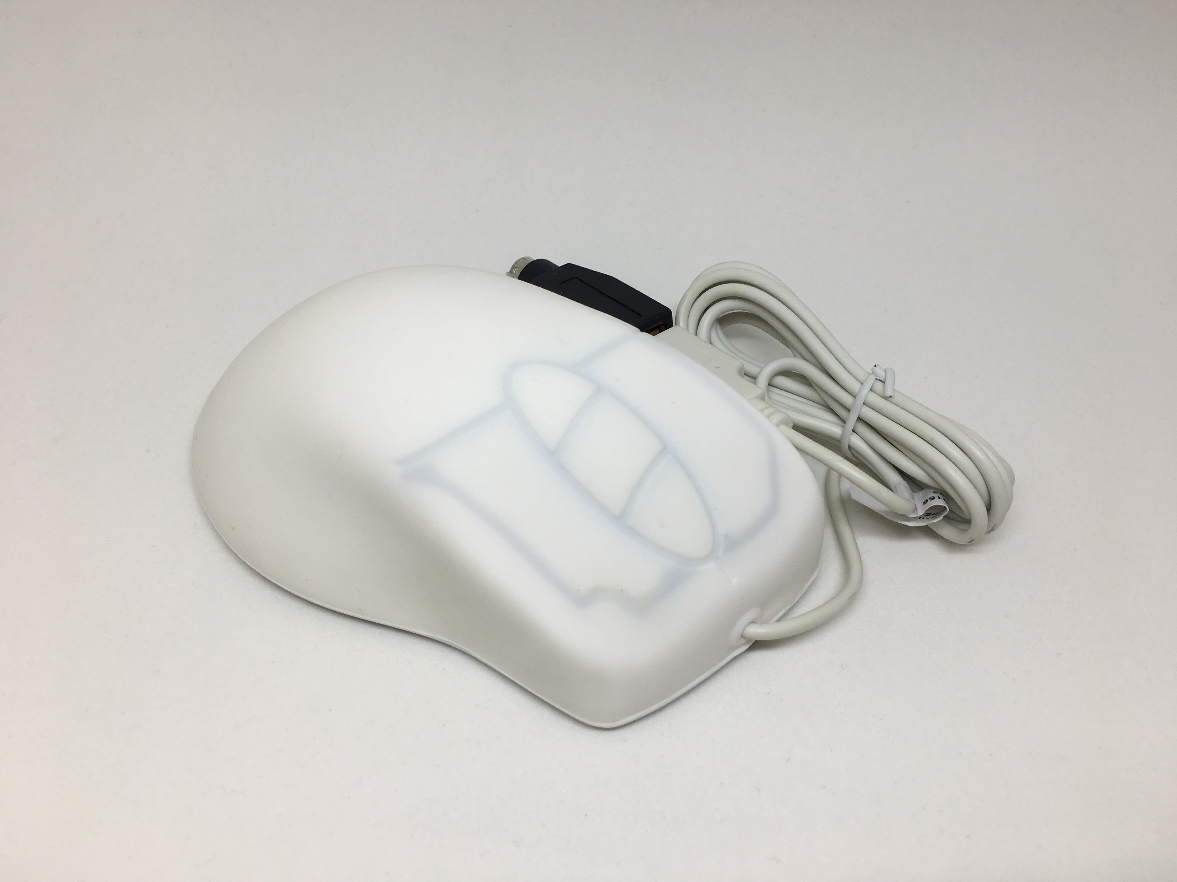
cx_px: 588
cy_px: 441
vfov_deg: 48.2
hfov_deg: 61.7
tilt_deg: -48.7
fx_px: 986
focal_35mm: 29
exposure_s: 1/190
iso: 25
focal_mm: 4.15
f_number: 2.2
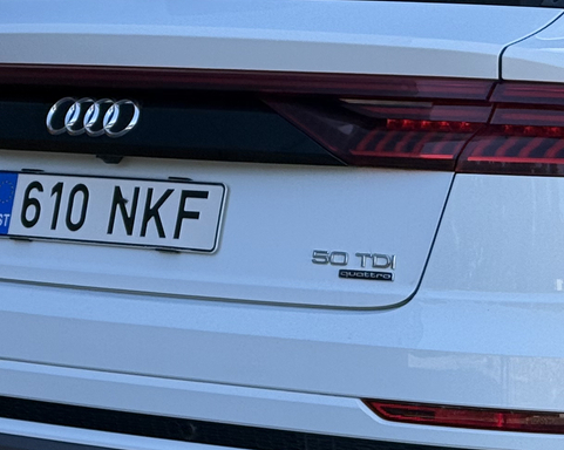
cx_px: 654
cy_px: 230
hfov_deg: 12.1
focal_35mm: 156
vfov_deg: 9.9
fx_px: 2602
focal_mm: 6.76
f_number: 1.78
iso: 64
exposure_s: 1/1608
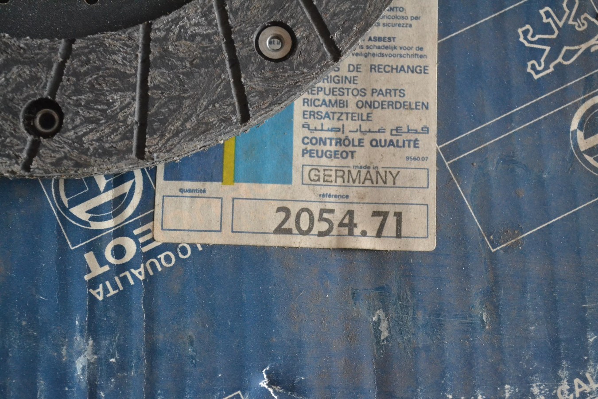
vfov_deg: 21.6
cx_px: 299
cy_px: 200
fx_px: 1046
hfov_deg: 31.9
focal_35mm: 63
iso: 3200
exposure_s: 1/40
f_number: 5.3
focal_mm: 42
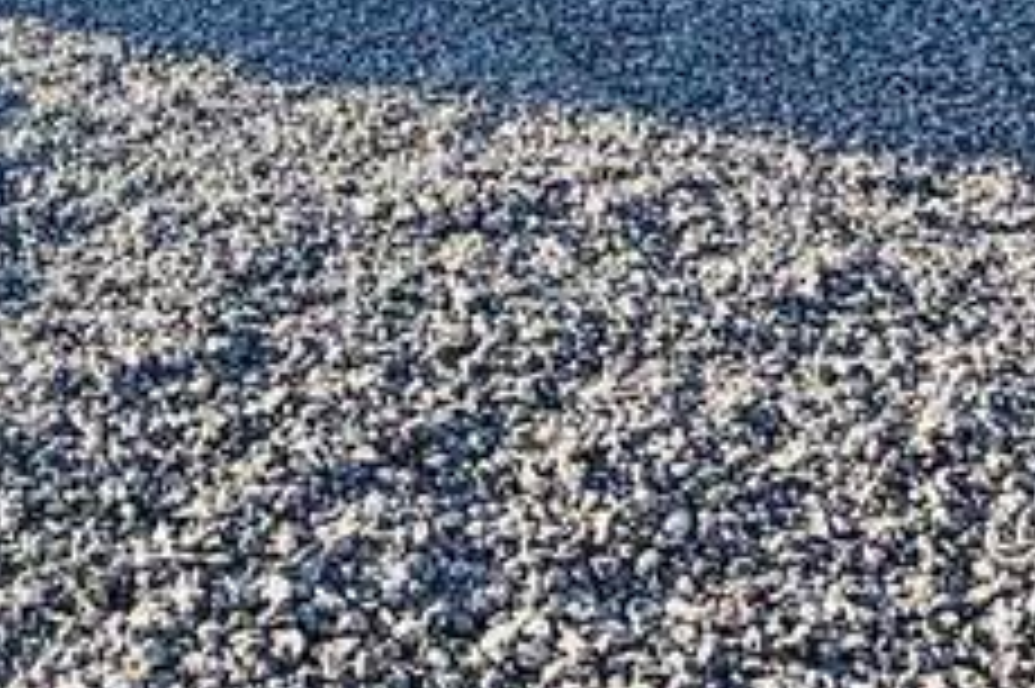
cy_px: -328
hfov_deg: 24.2
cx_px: 54
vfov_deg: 15.6
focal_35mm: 81
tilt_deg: -6.1
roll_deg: -0.3
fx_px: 2327
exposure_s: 1/770
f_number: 2.2
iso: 25
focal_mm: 2.22
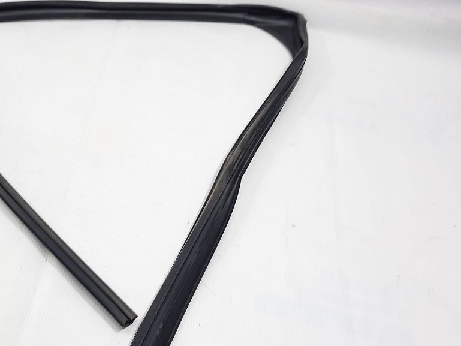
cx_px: 117
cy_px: 228
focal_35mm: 39
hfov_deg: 46.2
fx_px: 519
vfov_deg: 36.5
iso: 40
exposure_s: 1/50
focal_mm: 4.6
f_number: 2
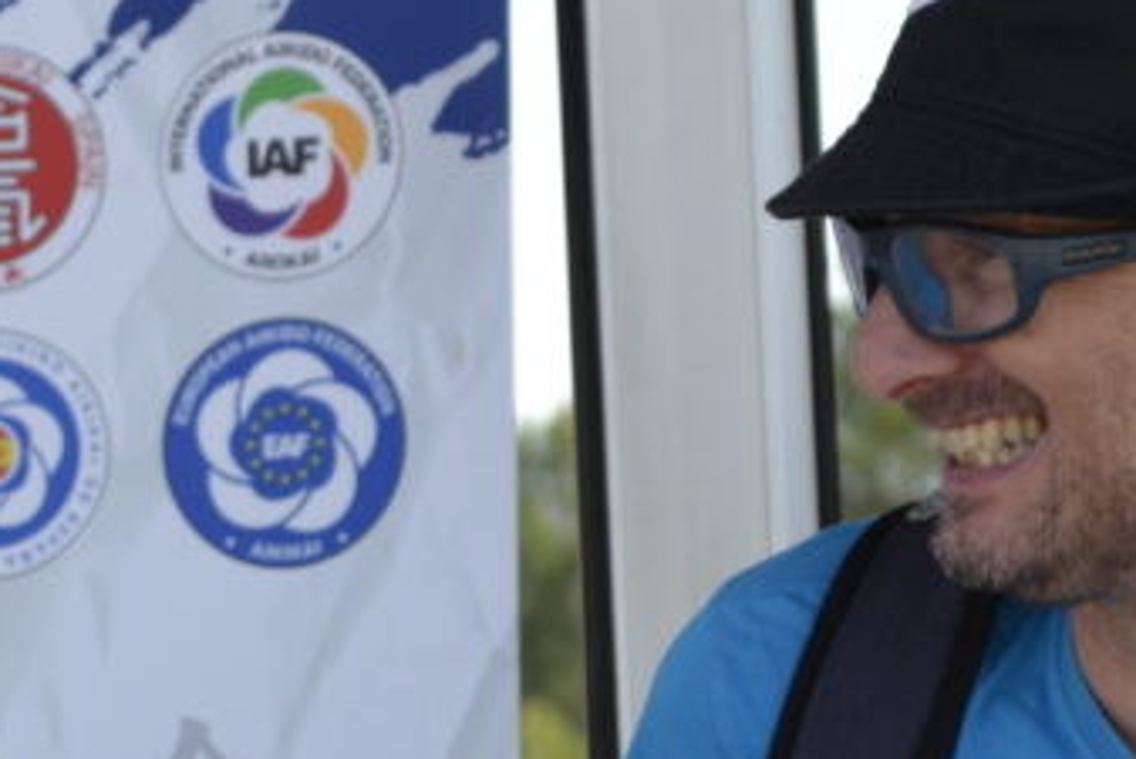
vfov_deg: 5.5
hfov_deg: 8.2
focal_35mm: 251
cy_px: 444
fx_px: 7908
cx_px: 307
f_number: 5.6
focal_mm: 55
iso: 100
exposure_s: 1/125
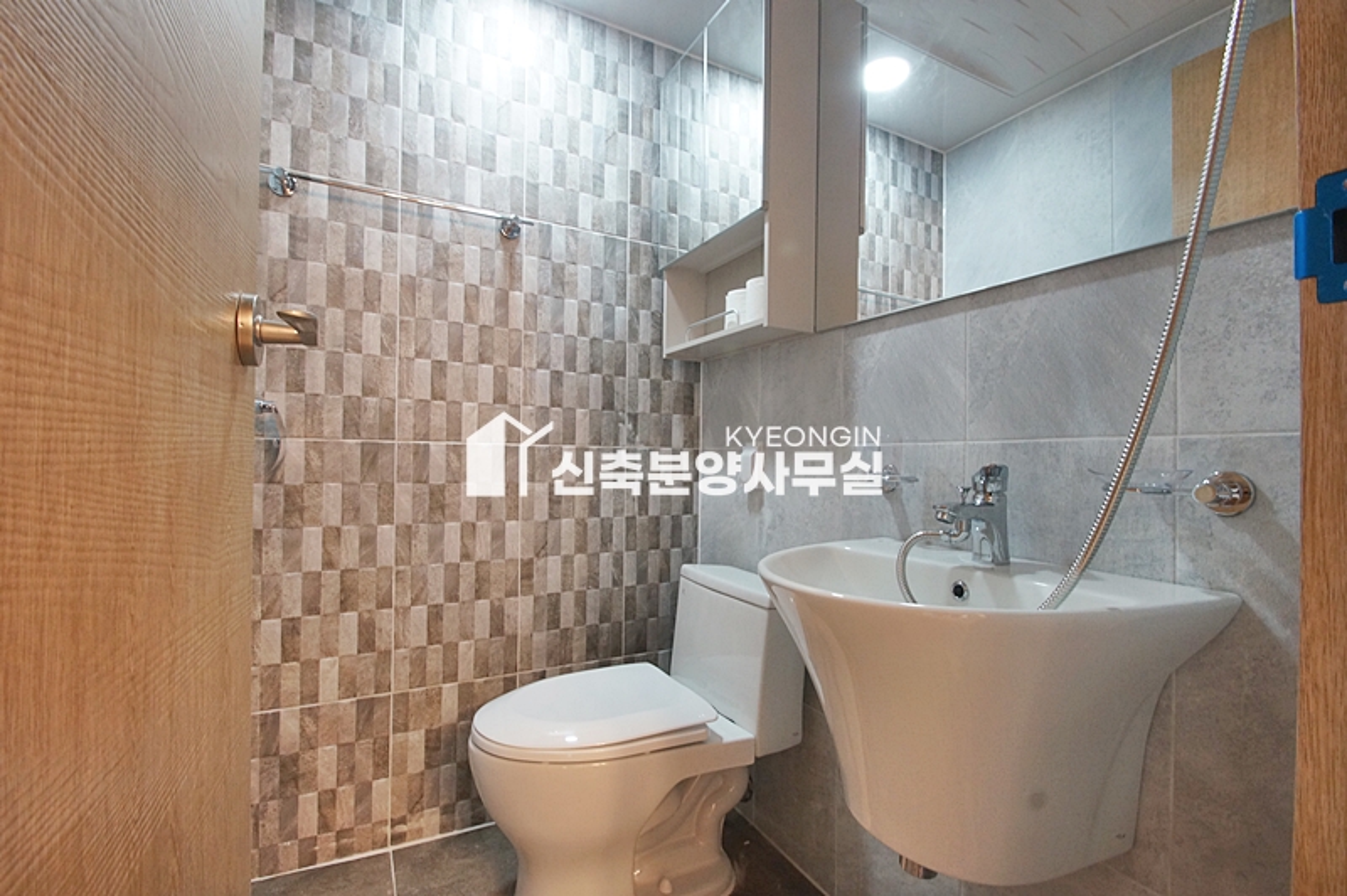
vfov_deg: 77.2
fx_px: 561
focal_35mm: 15
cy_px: 448
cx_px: 674
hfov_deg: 100.4
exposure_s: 1/5
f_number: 9
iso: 800
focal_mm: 10
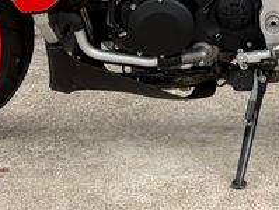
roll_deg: -1.1
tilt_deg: -4.5
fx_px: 622
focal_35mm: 77
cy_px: -101
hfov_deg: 25.1
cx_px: 192
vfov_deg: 17.4
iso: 200
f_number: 1.78
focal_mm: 6.76
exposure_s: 1/116
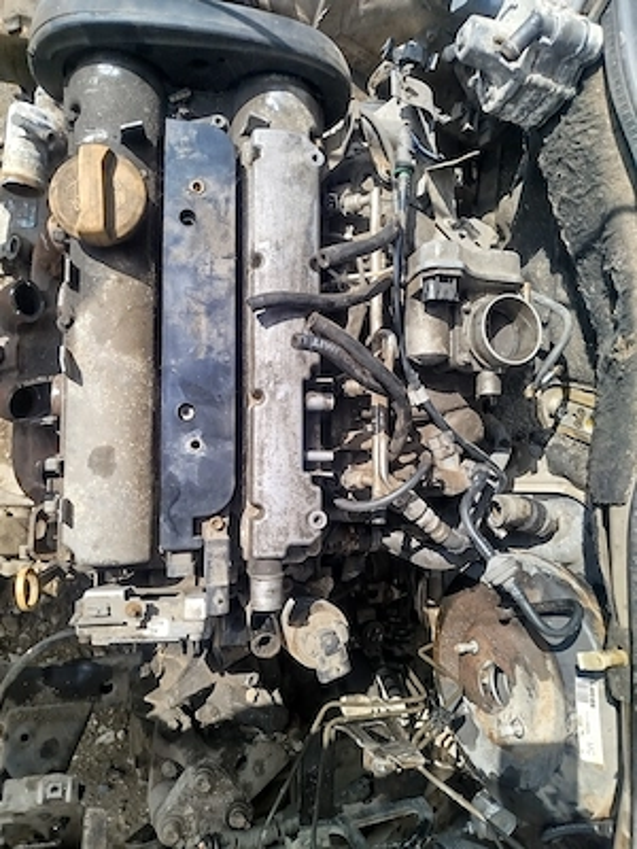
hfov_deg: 56.8
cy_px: 424
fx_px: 589
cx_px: 318
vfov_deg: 71.6
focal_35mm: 24
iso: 50
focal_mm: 5.31
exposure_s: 1/539
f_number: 1.7
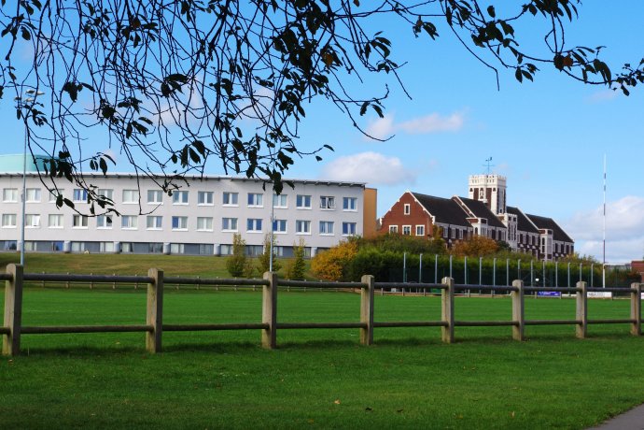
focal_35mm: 82
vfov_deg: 16.7
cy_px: 215
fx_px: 1467
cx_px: 322
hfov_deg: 24.8
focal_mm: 55
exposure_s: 1/200
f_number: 13
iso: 200
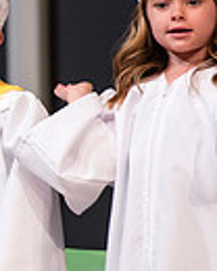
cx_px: -311
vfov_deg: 2.3
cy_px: 109
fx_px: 6719
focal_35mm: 837
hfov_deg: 1.8
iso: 500
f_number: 2.8
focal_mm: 200
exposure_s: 1/400
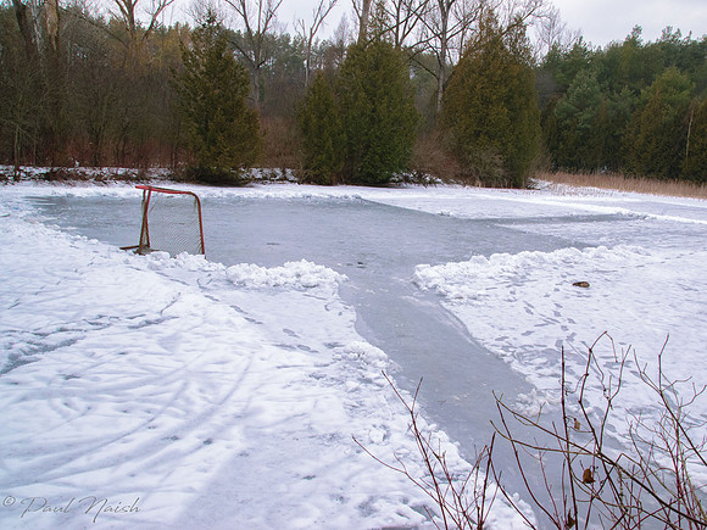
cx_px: 398
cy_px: 265
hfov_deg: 60.9
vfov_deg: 47.8
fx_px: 599
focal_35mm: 29
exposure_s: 1/80
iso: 500
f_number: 22
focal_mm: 18
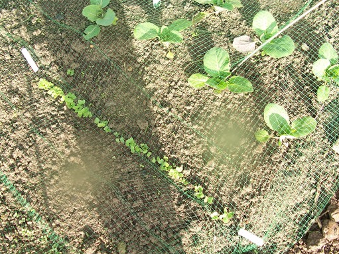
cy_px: 132
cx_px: 163
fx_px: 362
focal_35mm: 37
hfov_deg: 50.1
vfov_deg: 38.6
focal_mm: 6
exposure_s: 1/180
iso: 80
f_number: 2.8
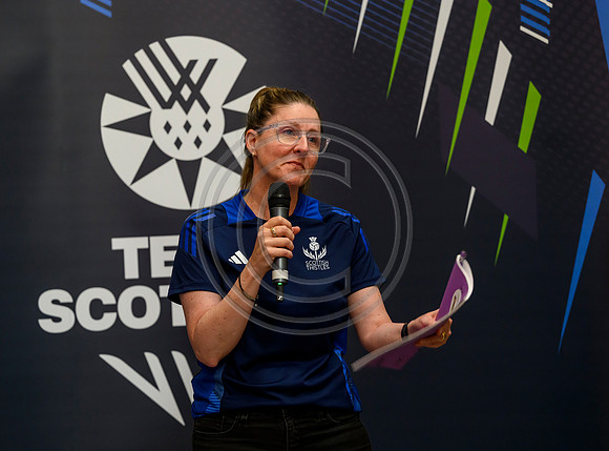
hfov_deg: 15.4
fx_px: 2251
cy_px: 216
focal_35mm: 129
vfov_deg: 11.4
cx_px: 281
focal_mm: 115
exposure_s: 1/400
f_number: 3.5
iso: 4000
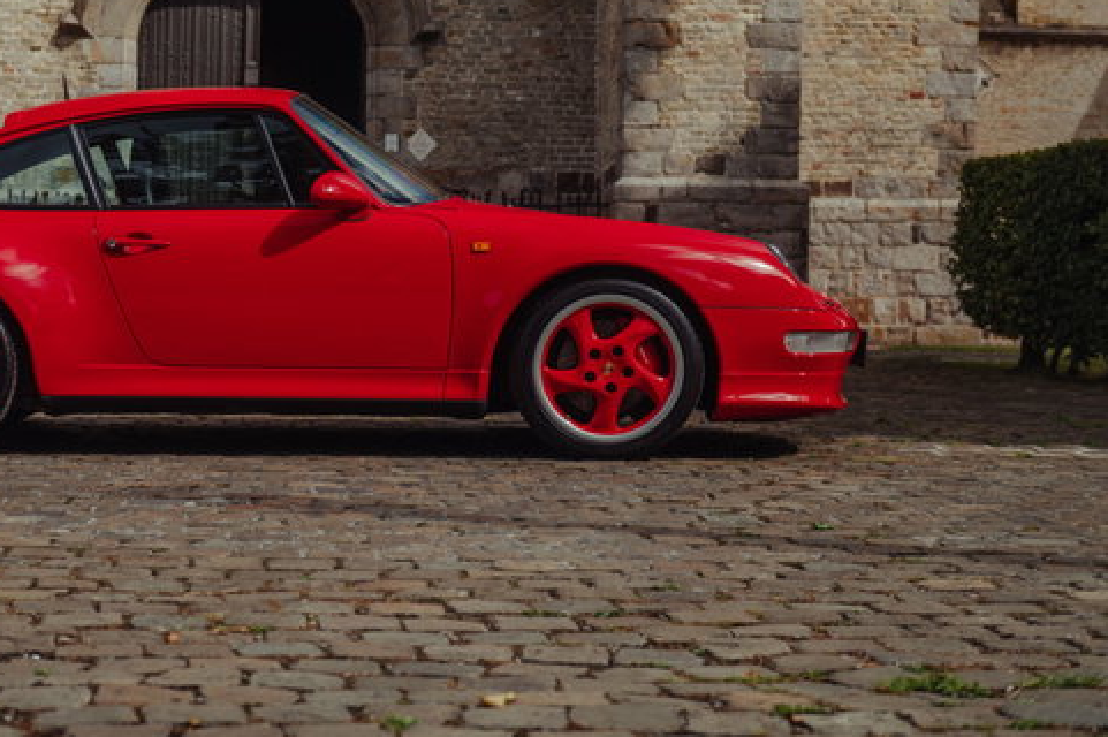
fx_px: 2553
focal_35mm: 83
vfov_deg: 16.3
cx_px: 263
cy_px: 151
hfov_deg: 24.2
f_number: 3.5
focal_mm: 52
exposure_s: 1/500
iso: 100
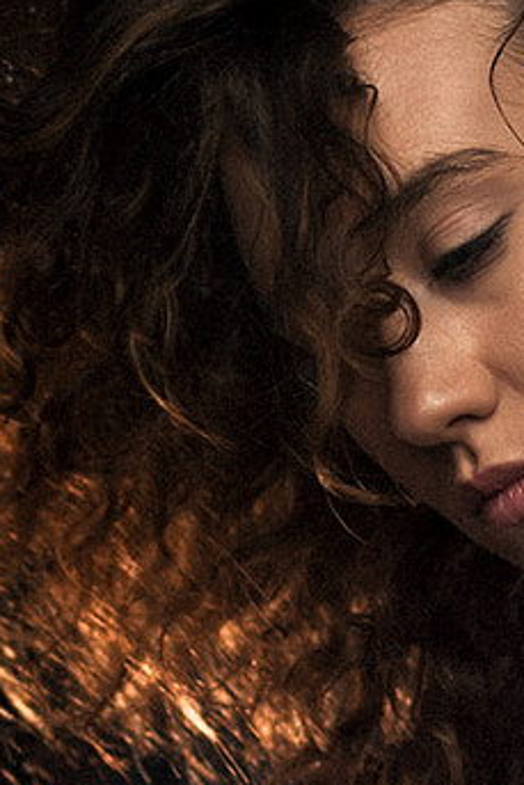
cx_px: 162
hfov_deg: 6.6
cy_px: 1065
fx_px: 4558
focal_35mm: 209
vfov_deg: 9.6
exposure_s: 1/100
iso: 64
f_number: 2.2
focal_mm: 35
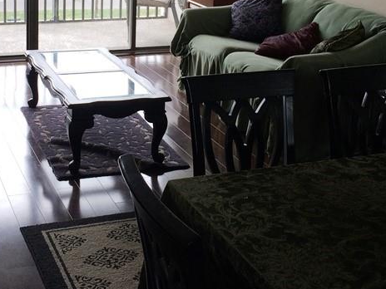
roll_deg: -1.0
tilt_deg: -11.3
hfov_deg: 30.1
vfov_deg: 22.3
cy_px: 22
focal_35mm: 64
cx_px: 135
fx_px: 714
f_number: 2.2
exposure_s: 1/120
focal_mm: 4.15
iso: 40
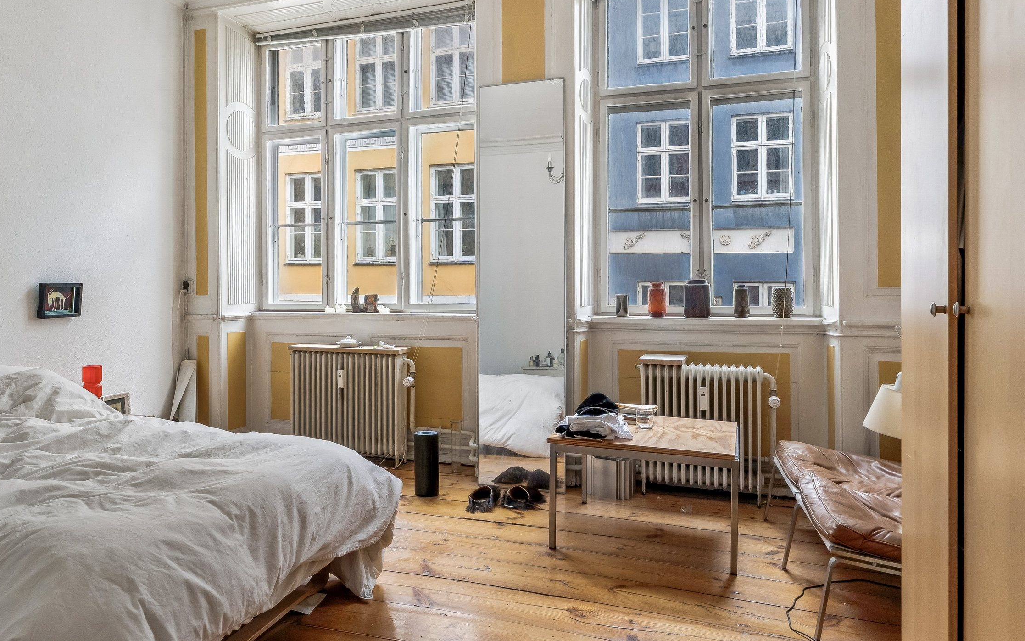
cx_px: 428
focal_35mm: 26
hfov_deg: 69.0
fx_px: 740
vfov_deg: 46.8
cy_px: 301
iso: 100
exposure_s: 1/25
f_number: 7.1
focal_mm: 12.9
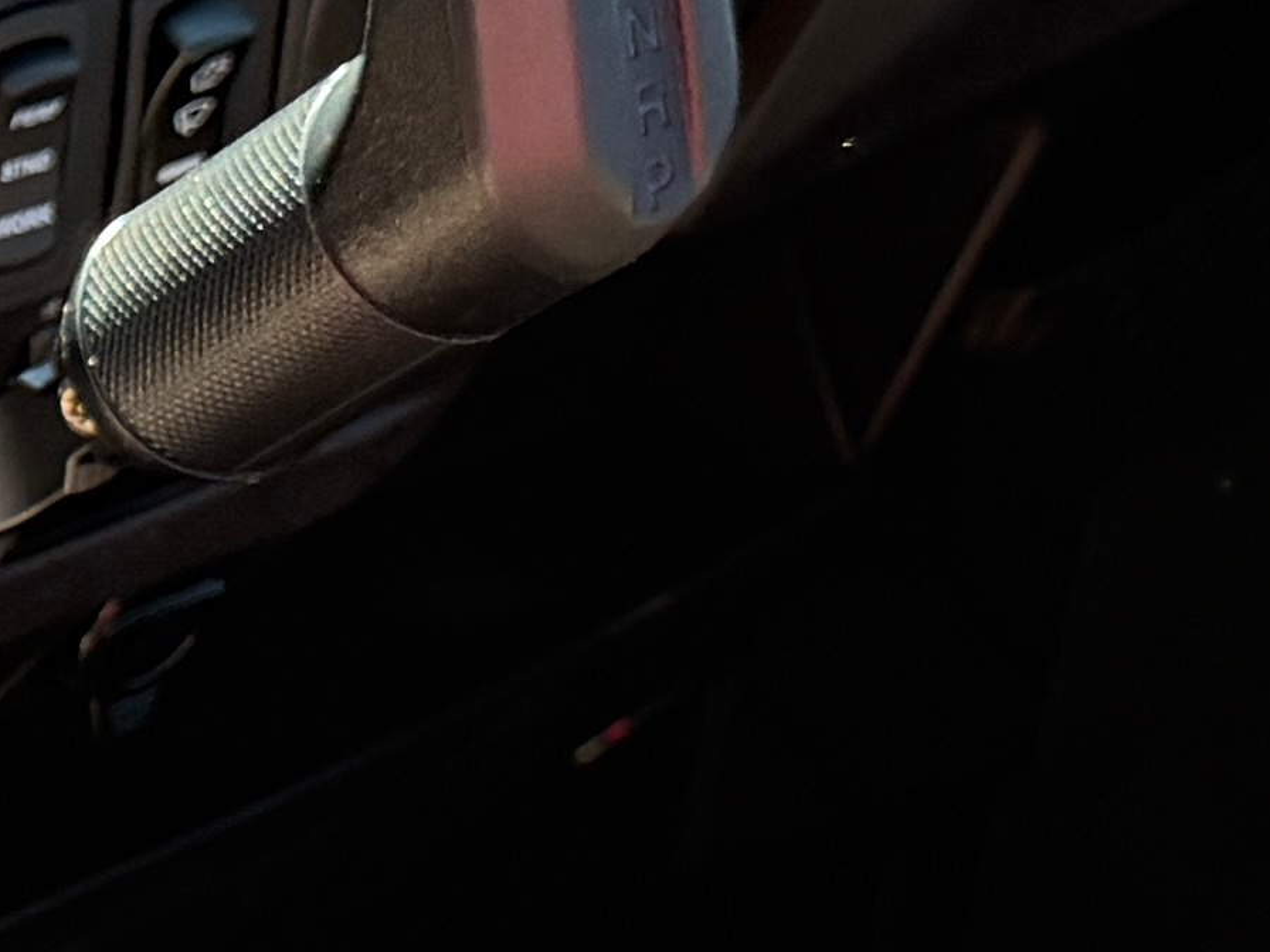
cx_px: -1079
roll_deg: -9.3
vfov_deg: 9.6
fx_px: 5613
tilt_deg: -44.3
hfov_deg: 11.8
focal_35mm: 153
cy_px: 1142
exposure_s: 1/229
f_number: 1.78
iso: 160
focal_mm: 6.76
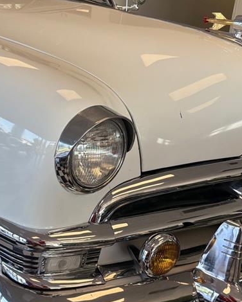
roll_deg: -4.5
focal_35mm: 51
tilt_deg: -18.5
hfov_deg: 29.3
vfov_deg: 36.6
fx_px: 457
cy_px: 143
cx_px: 66
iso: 250
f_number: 1.78
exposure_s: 1/805
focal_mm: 6.76
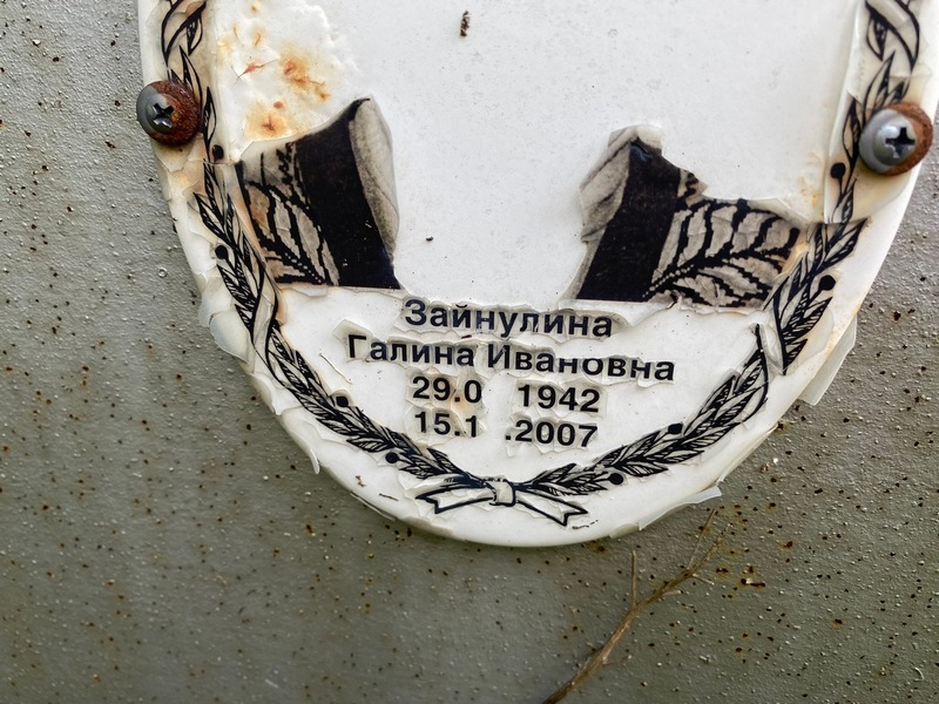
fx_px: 678
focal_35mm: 25
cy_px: 352
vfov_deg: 54.9
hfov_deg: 69.4
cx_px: 470
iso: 32
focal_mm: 4.25
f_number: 1.8
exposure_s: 1/322
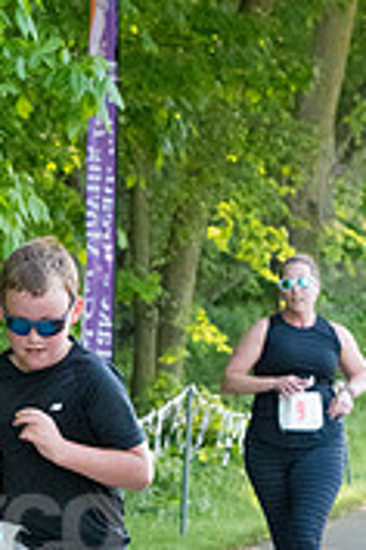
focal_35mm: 305
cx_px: 51
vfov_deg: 6.7
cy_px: 559
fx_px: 4651
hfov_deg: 4.5
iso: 4000
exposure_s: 1/1600
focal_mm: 80
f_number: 5.6
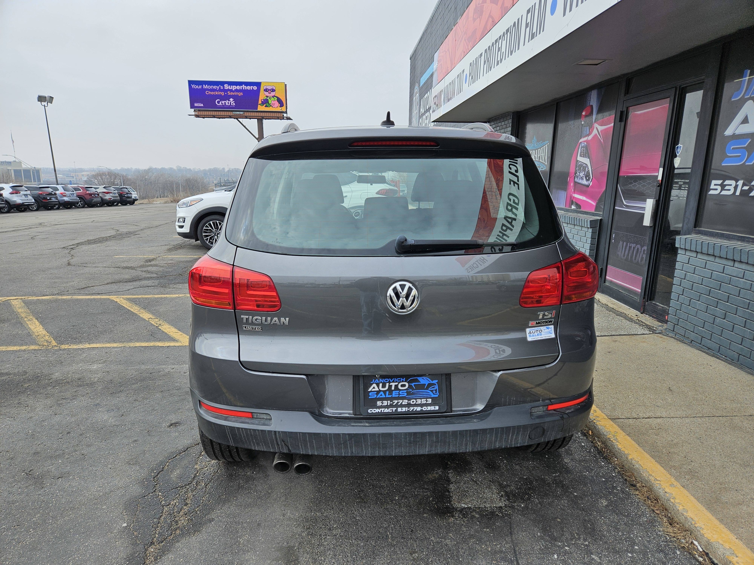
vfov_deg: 58.9
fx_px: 501
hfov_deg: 73.9
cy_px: 282
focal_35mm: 23
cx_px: 377
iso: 25
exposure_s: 1/1365
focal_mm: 5.4
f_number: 1.8
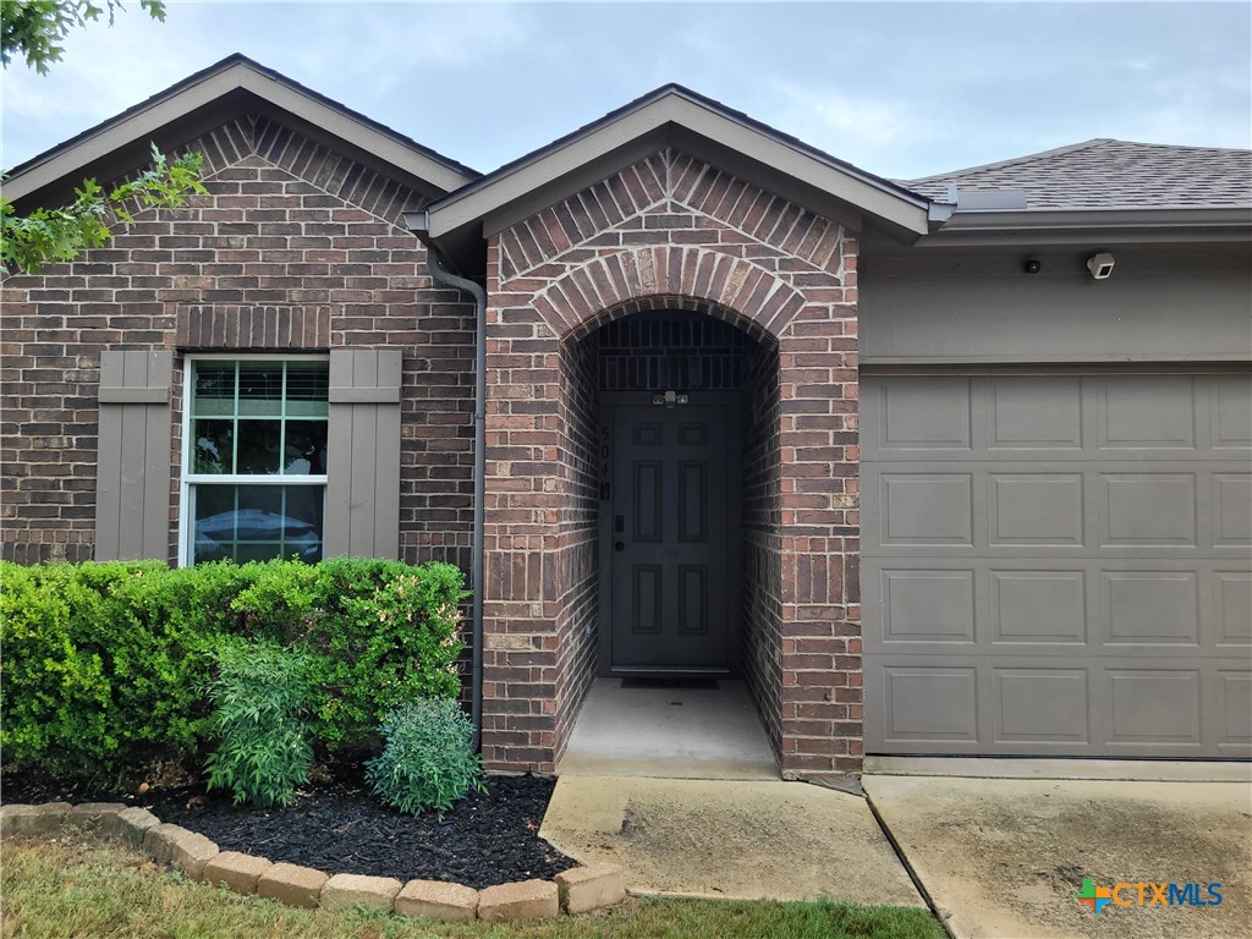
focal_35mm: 26
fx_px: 940
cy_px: 470
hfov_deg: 67.3
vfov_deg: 53.1
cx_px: 626
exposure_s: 1/431
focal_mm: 5.4
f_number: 1.8
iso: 40
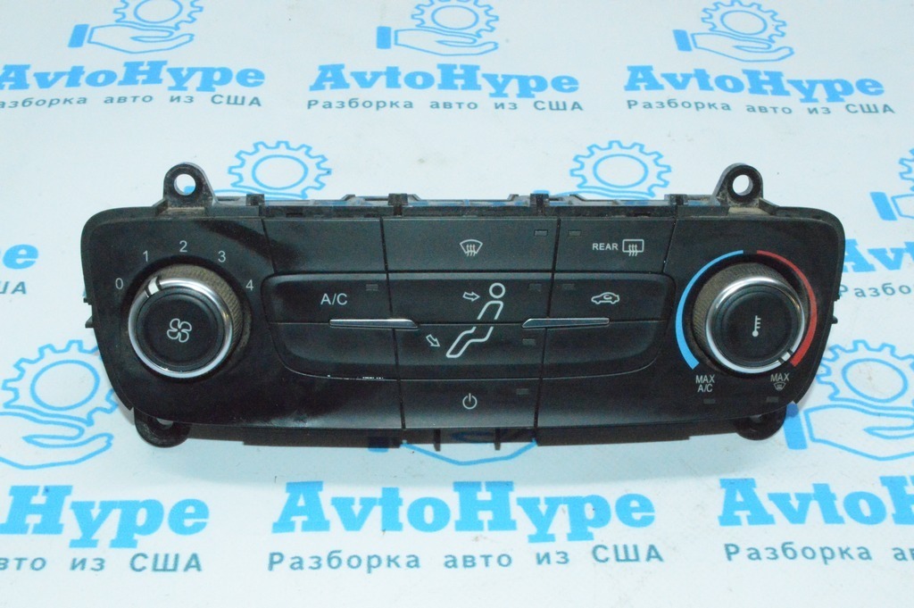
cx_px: 457
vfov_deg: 26.4
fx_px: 1294
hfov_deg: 38.9
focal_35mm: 51
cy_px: 304
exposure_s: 1/80
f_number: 29
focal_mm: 34
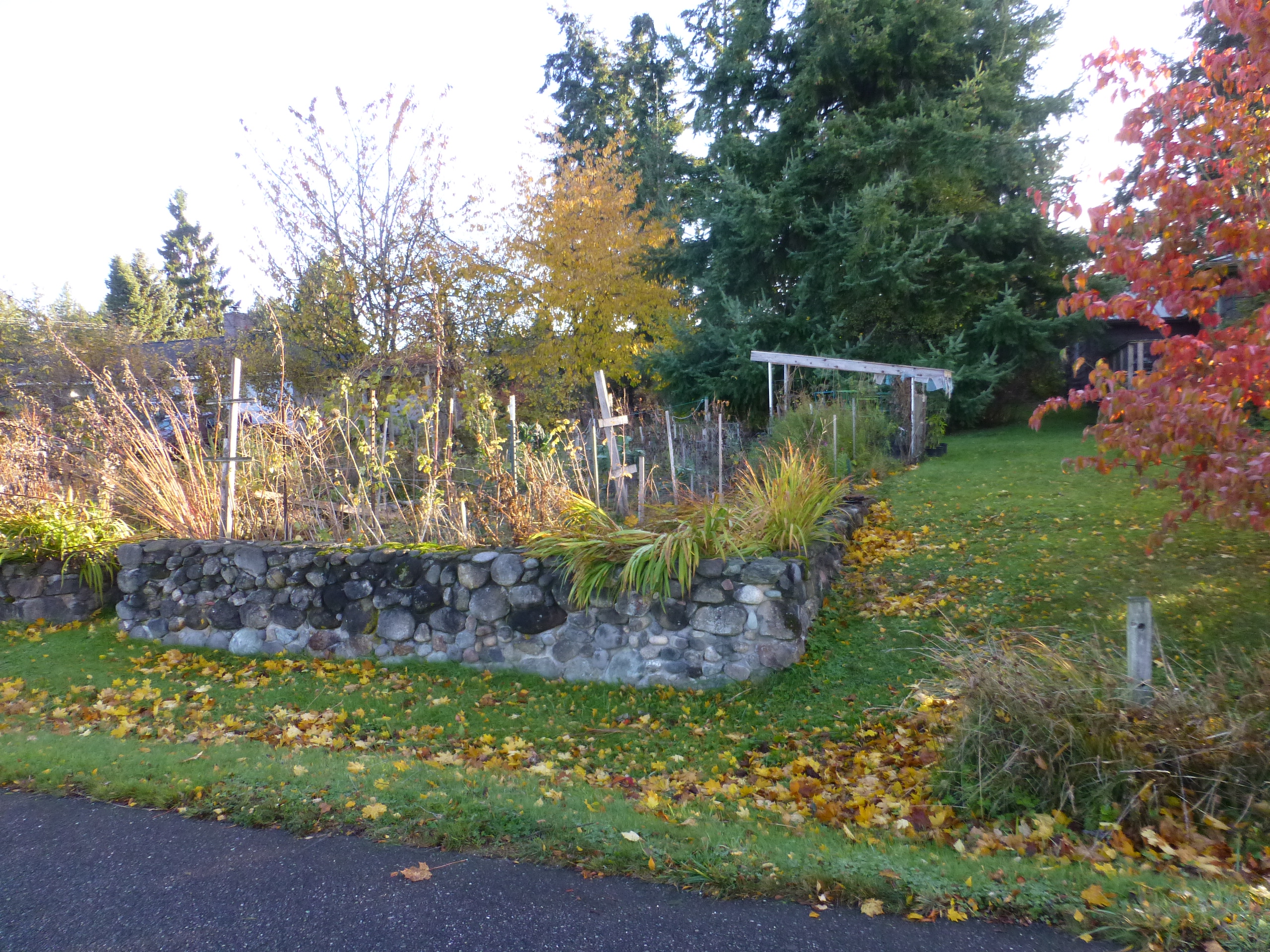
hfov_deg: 71.6
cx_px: 635
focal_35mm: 24
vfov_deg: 56.8
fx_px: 881
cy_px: 476
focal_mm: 4.3
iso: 320
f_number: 3.3
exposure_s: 1/250
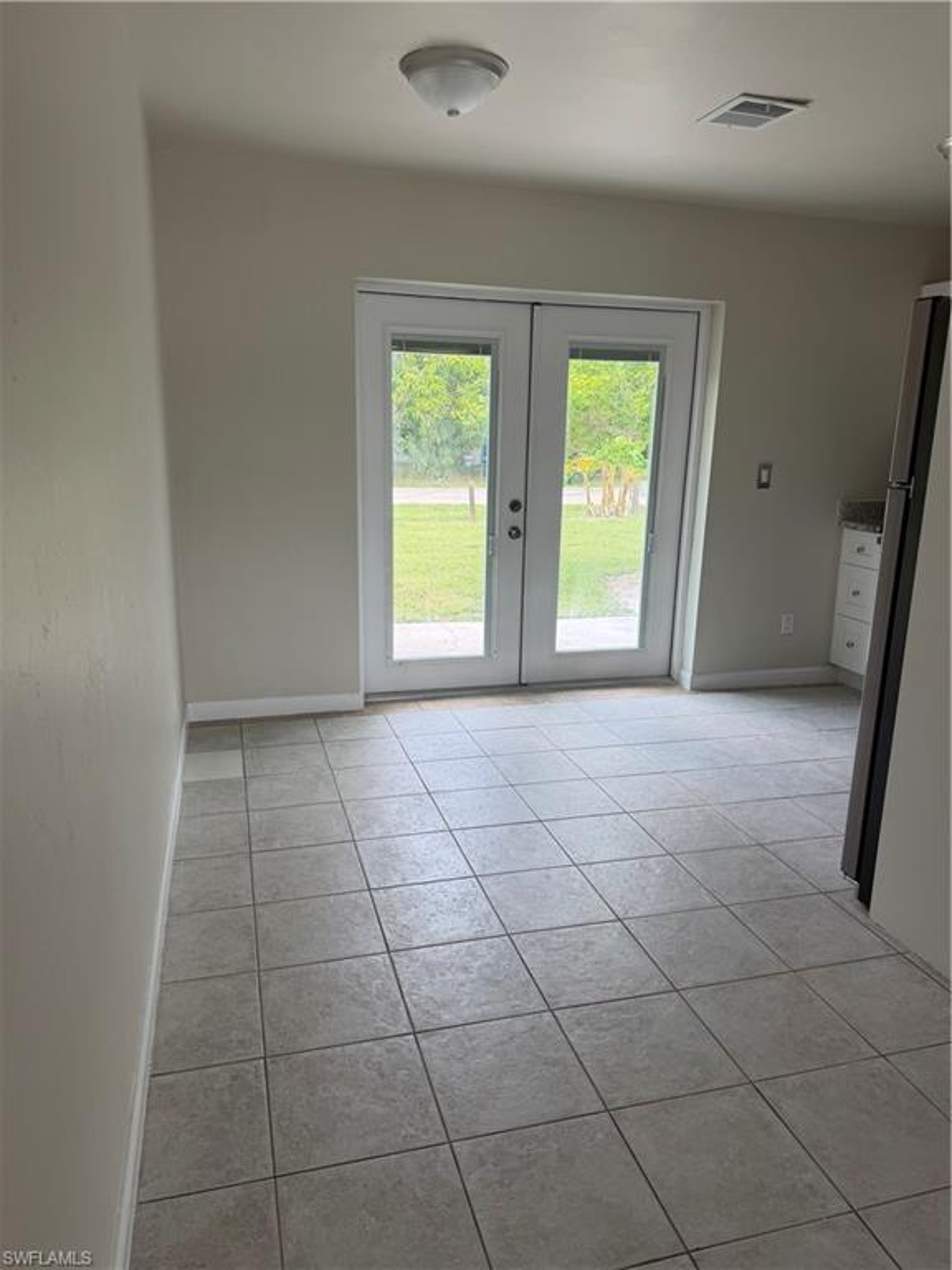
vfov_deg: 71.6
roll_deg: -1.6
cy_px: 635
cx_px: 476
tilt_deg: -13.7
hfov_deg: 56.8
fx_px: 880
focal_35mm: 24
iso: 80
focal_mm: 6.76
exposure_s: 1/212
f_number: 1.78
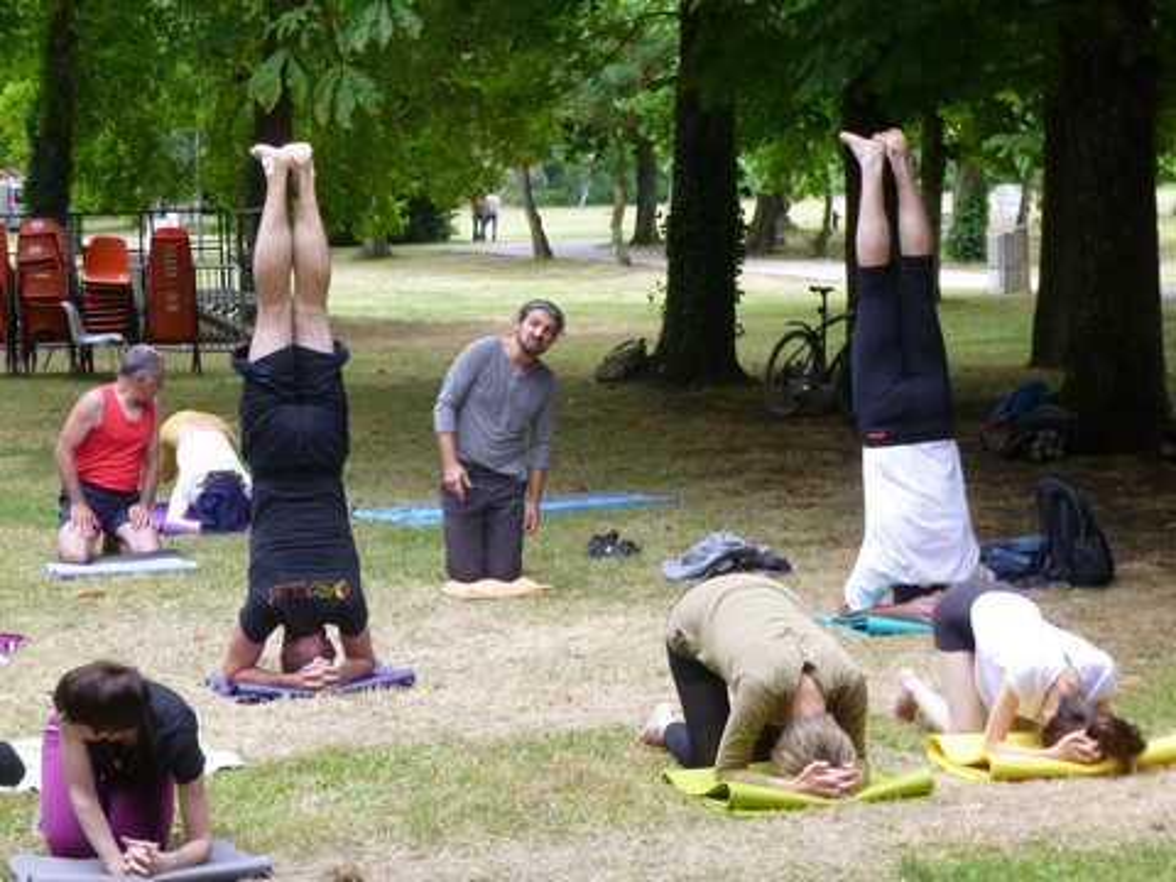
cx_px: 588
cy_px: 441
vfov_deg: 17.2
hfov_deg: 22.8
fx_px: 2922
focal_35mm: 86
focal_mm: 15.3
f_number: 5
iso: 400
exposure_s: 1/60
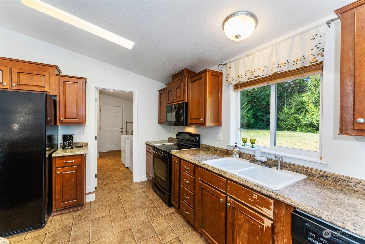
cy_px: 122
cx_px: 182
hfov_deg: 104.2
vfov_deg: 81.3
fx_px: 142
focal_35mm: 14
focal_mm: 14
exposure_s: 1/40
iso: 400
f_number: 7.1
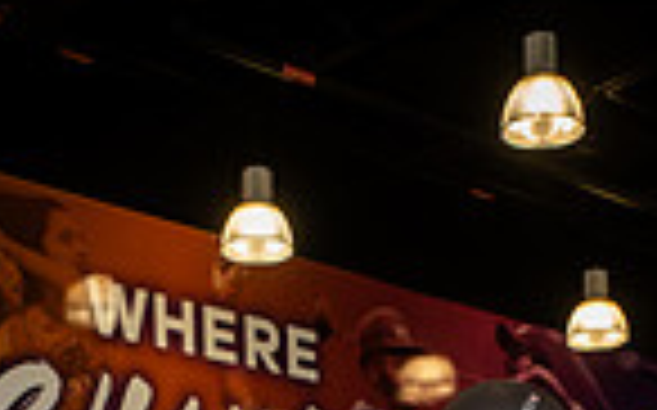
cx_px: 342
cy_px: 946
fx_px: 1968
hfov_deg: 19.0
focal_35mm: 110
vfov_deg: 10.4
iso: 800
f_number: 7.1
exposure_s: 1/250
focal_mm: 35
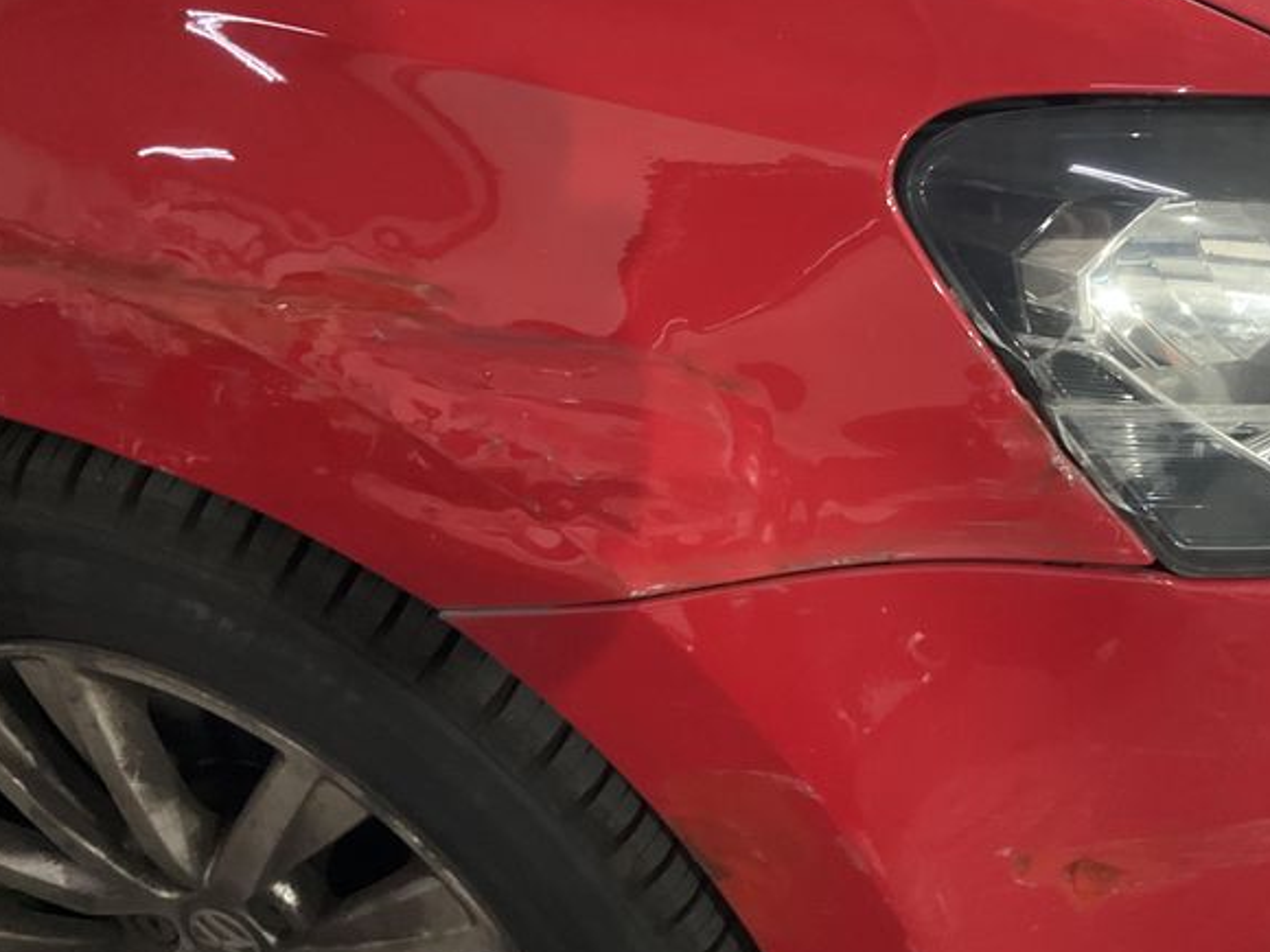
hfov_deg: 46.4
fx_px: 1468
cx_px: 793
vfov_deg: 35.6
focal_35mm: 40
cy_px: 311
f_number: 1.8
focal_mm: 3
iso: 320
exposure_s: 1/25
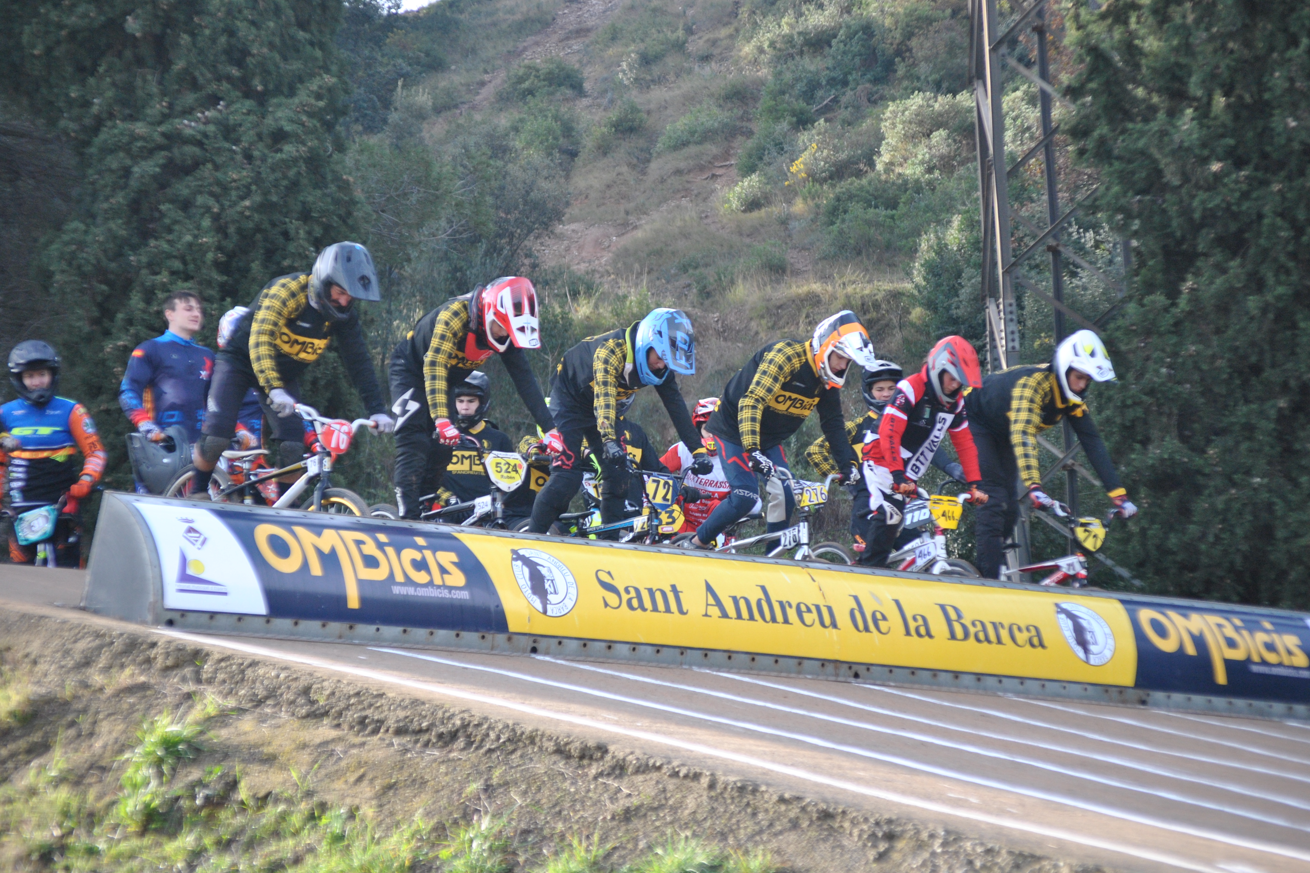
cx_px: 656
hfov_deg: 13.9
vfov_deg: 9.3
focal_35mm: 148
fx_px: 5385
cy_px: 440
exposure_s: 1/400
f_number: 4.5
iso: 400
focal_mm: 98
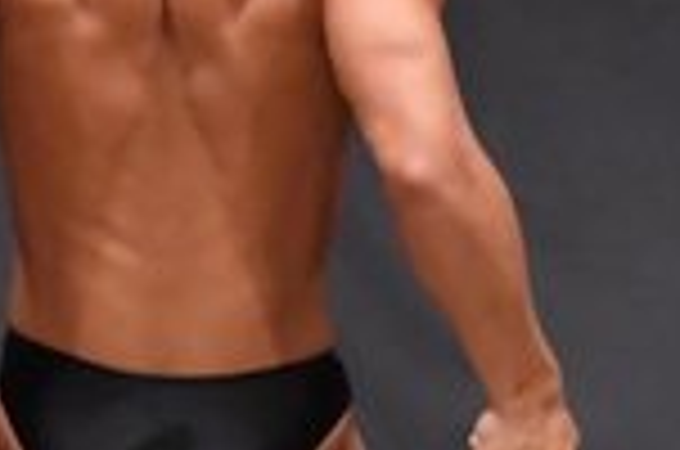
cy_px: 536
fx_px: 21789
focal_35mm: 1156
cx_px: 214
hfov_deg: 1.8
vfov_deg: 1.2
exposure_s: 1/400
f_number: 5.6
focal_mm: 150
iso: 6400
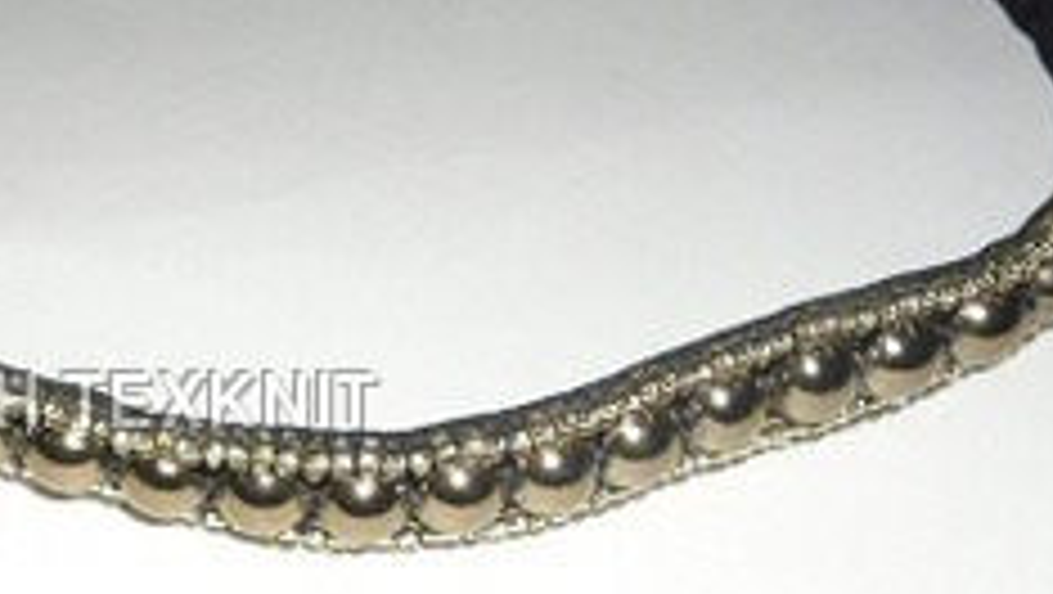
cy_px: 403
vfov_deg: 14.1
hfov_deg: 24.0
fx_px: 2403
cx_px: 108
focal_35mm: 86
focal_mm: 6.6
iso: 80
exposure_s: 1/45
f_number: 4
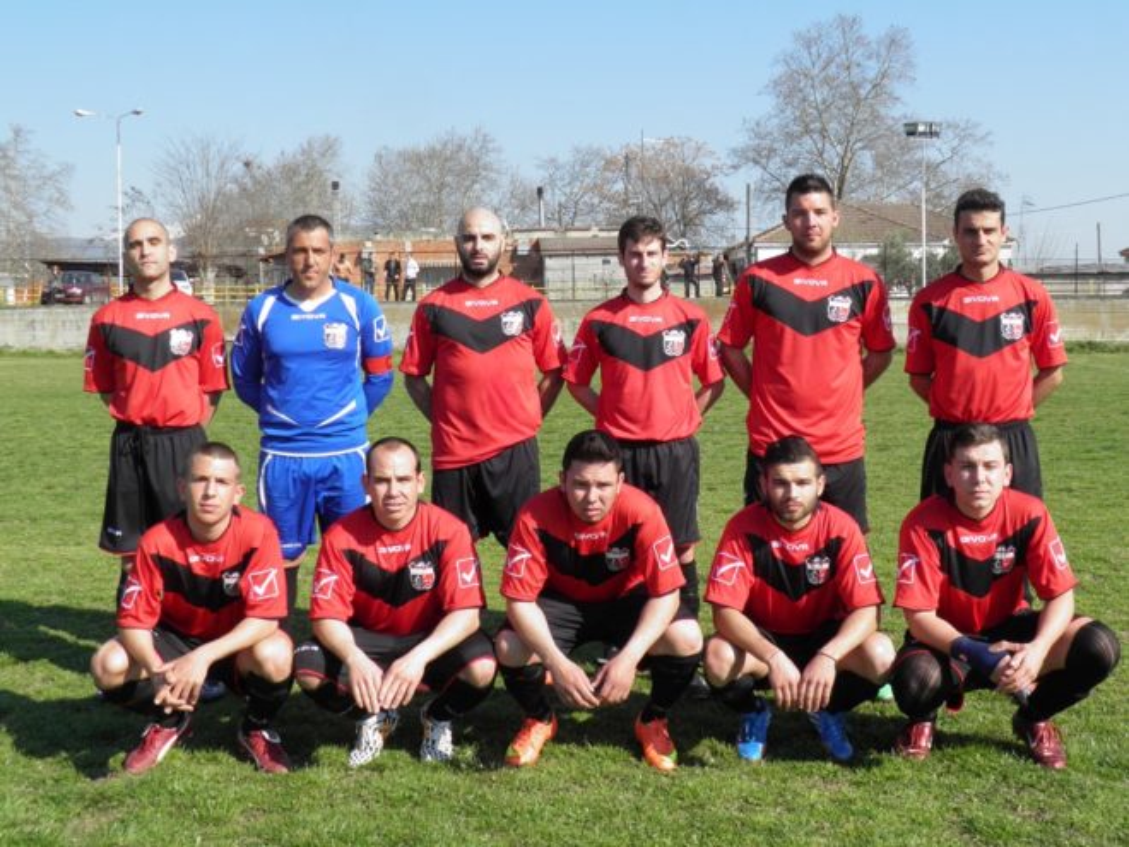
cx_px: 564
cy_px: 424
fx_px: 1435
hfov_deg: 42.9
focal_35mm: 44
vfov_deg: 32.9
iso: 50
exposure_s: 1/200
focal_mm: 7.9
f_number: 6
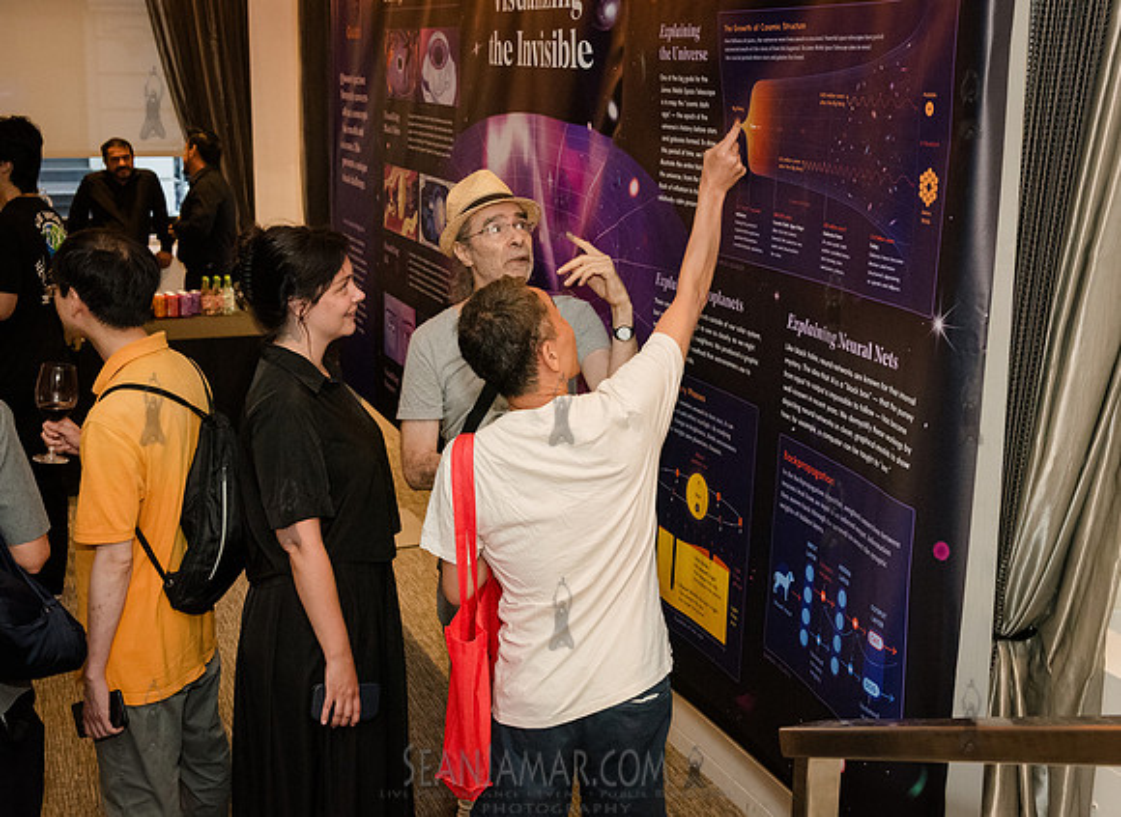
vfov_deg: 31.7
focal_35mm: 45
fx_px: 1439
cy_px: 396
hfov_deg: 42.6
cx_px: 571
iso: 6400
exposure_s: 1/250
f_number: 4.5
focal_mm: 36
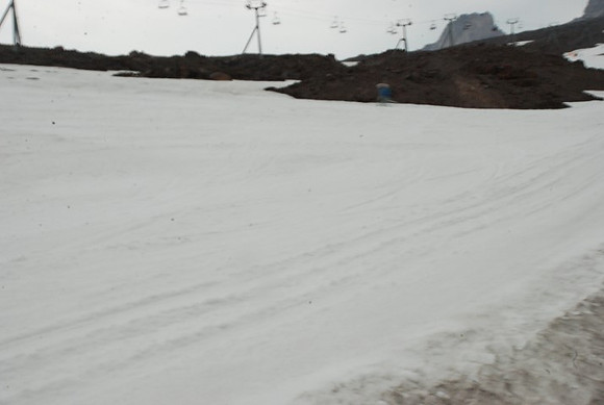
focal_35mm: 48
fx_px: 807
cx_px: 302
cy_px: 202
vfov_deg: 28.2
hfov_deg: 41.0
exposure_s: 1/20
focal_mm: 32
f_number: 27
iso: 1000
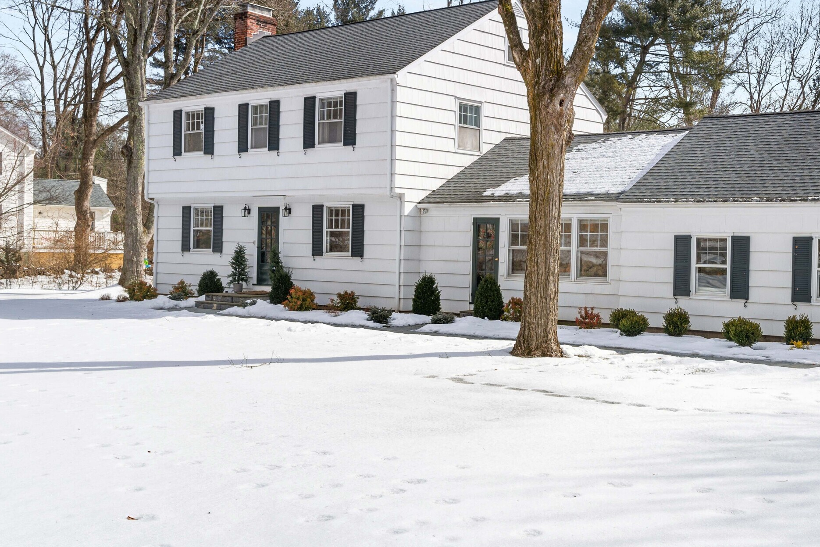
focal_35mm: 46
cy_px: 169
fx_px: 1048
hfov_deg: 41.8
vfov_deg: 29.0
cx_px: 586
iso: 160
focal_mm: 28
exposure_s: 1/640
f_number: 8
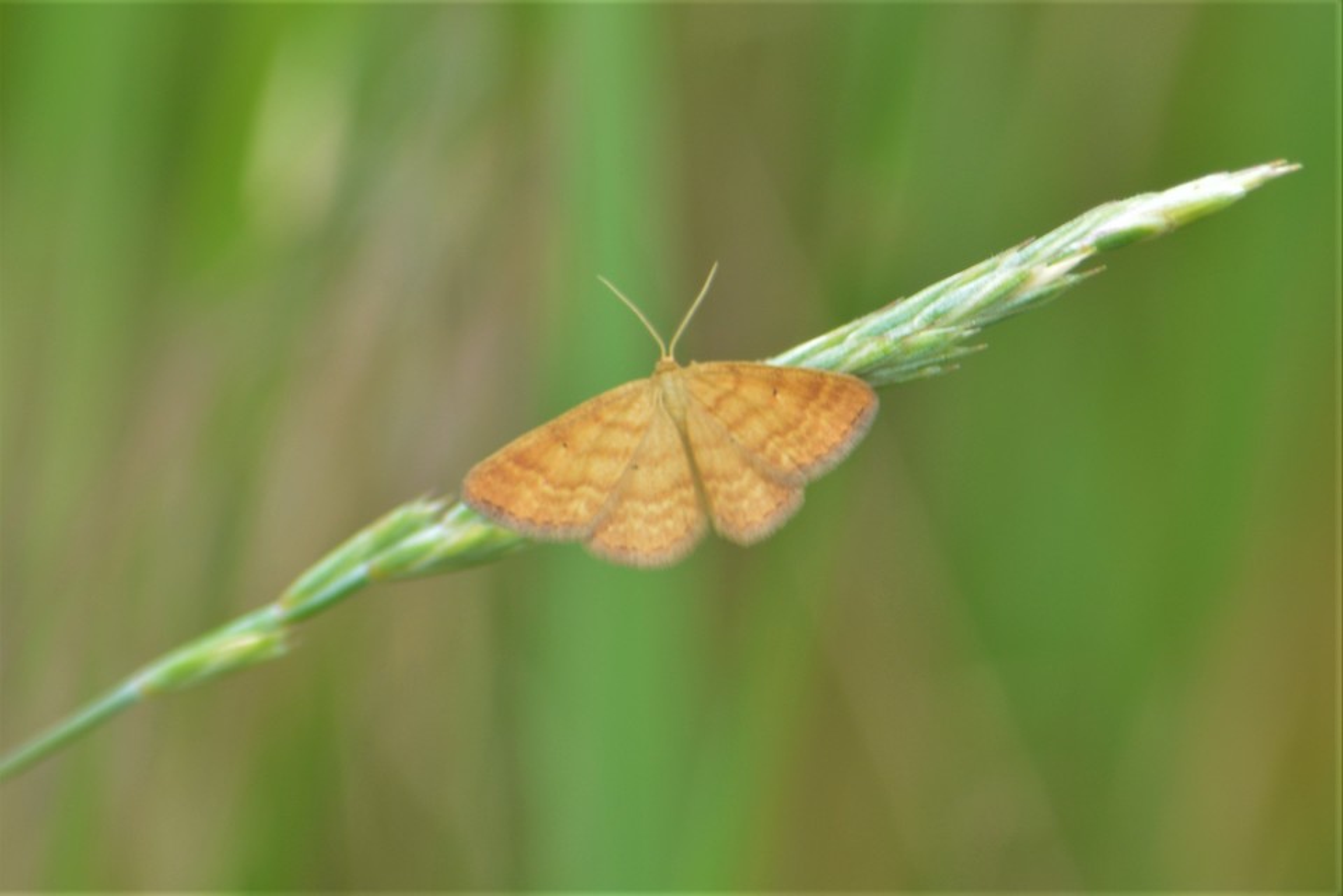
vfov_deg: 3.1
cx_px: 672
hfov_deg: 4.6
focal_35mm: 450
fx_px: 16786
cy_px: 448
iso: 180
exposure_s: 1/125
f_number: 8
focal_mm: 300
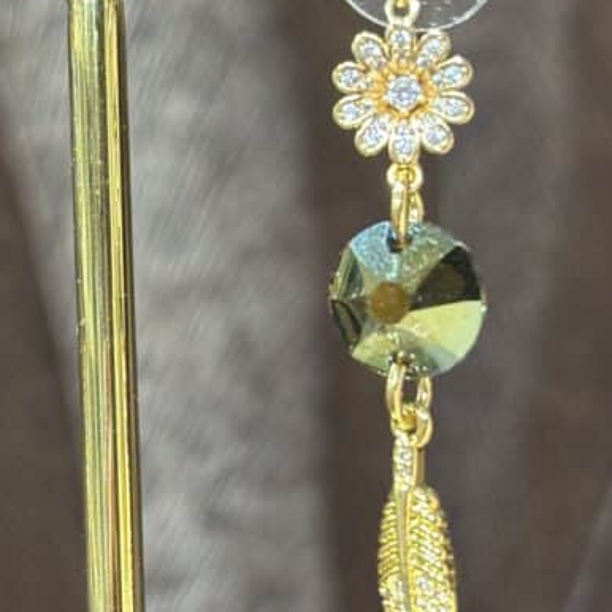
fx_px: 2440
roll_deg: +1.5
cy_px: 189
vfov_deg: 14.3
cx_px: 86
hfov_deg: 14.2
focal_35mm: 122
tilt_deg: -2.2
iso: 80
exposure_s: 1/50
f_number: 1.6
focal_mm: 5.96
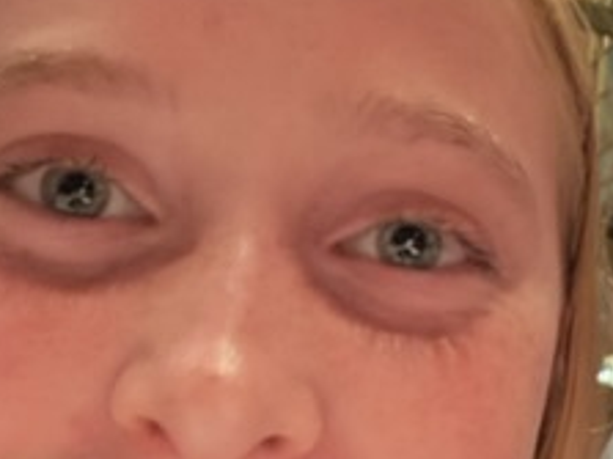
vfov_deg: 15.5
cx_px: 555
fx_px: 1628
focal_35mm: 92
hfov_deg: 20.9
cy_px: 552
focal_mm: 2.71
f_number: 1.9
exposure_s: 1/15
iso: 1000
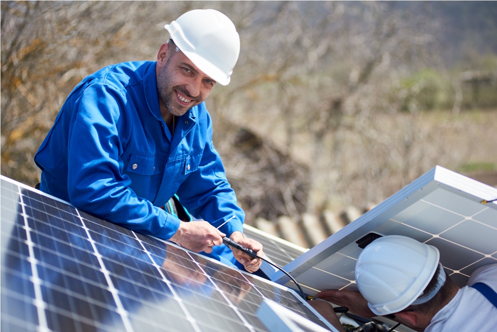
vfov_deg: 17.1
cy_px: 166
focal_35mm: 80
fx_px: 1105
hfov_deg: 25.3
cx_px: 248
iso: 100
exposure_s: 1/2000
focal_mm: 80
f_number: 2.8
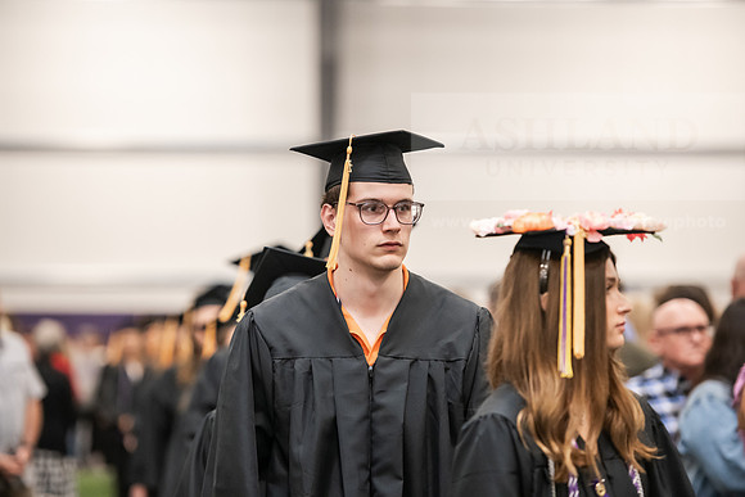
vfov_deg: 8.6
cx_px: 372
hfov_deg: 12.8
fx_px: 3312
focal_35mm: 160
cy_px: 248
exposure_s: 1/200
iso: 2500
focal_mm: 160
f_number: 3.2
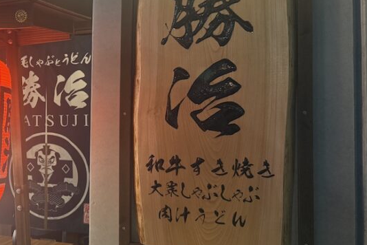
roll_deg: -1.0
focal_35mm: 43
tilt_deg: +3.3
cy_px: 125
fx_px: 438
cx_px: 54
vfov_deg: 31.2
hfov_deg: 42.5
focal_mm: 6.76
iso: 250
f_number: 1.78
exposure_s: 1/100
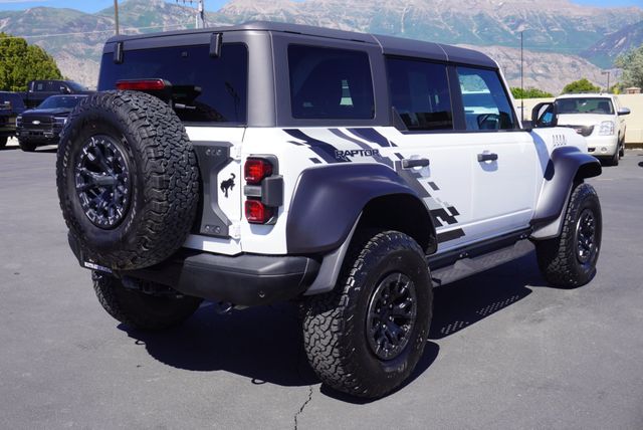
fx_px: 697
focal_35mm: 39
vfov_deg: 34.3
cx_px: 322
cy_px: 215
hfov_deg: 49.5
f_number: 10
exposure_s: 1/125
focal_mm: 26
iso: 100
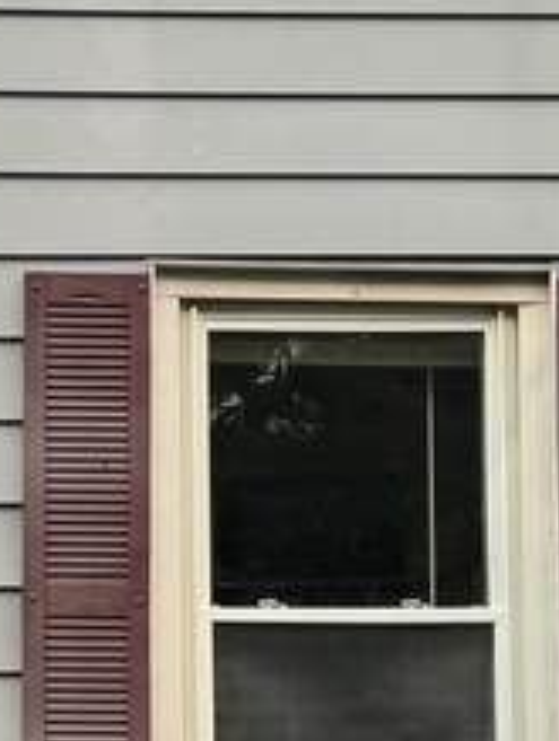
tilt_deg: +4.7
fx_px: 2254
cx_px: -24
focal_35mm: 105
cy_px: 582
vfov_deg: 18.5
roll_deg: +0.5
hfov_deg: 13.9
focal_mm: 6.76
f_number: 1.78
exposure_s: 1/1767
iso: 80
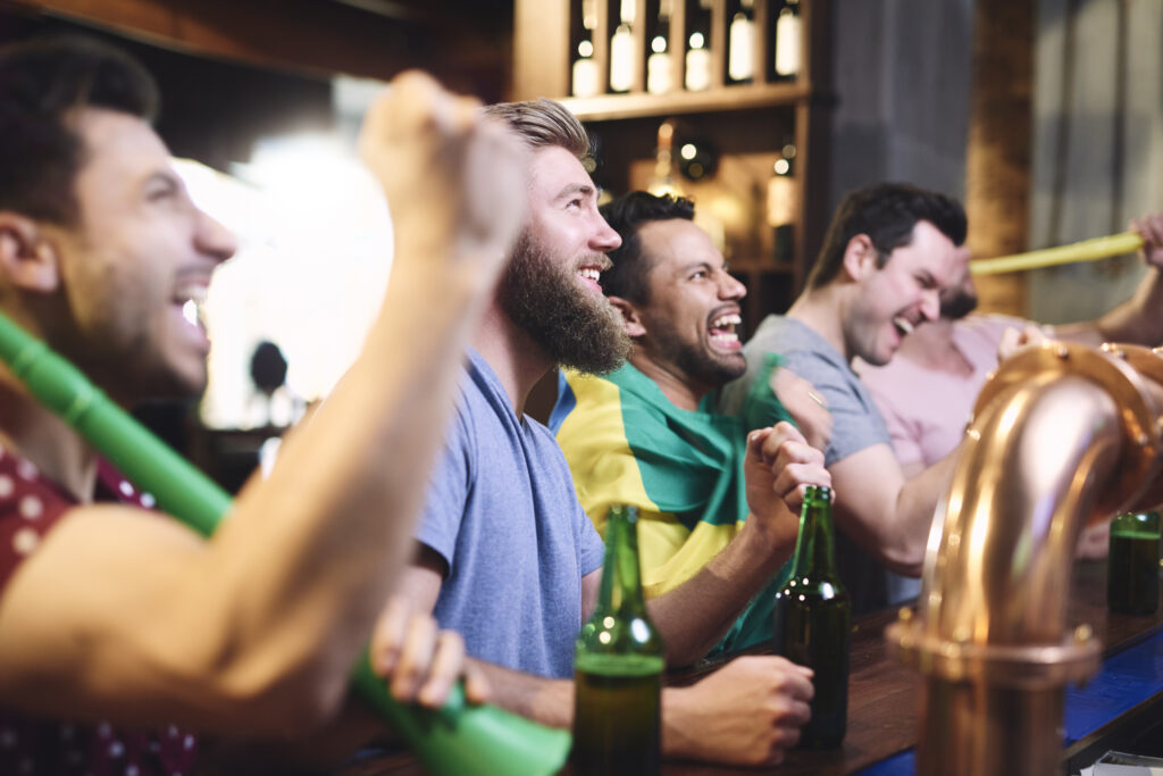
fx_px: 1615
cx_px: 582
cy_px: 388
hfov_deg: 39.6
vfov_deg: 27.0
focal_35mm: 50
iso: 400
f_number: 2
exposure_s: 1/100
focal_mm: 50
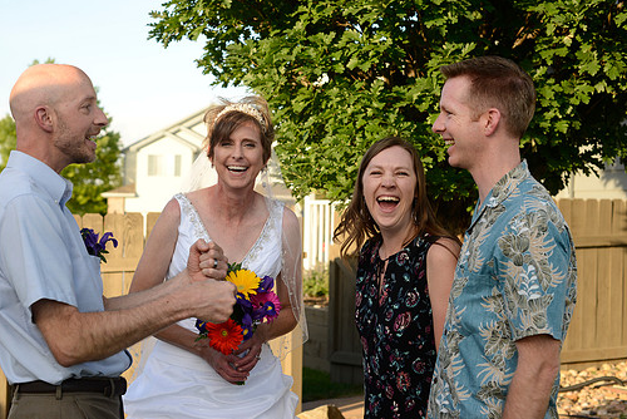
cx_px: 272
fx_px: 1011
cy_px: 199
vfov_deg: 23.4
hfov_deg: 34.4
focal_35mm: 58
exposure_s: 1/400
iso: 400
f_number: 5
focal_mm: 50
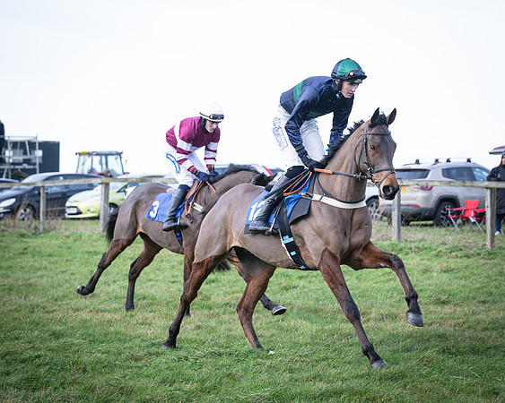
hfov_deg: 15.4
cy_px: 186
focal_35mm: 124
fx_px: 1860
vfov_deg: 12.4
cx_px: 322
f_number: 4
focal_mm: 82
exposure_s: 1/800
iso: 400
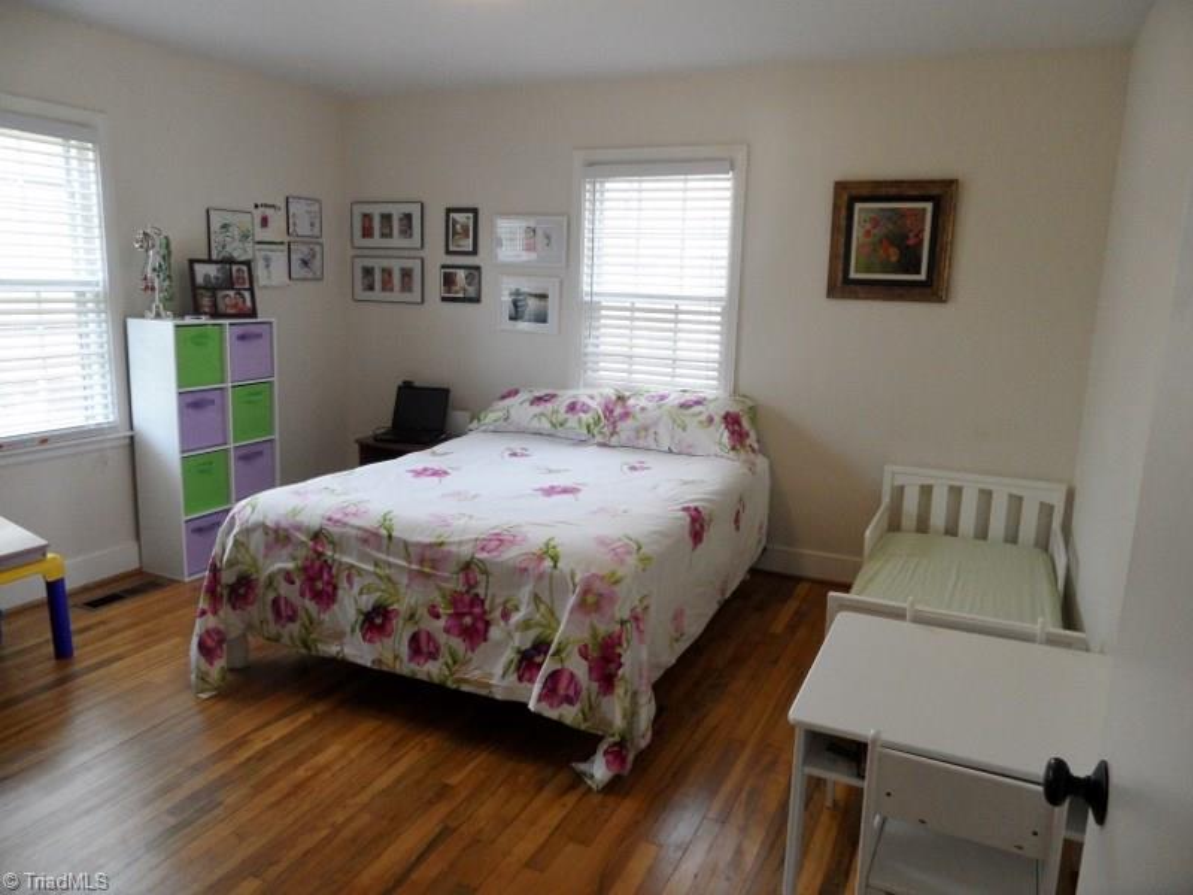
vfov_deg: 56.8
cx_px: 596
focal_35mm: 24
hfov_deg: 71.6
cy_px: 448
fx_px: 827
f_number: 3.2
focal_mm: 3.9
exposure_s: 1/45
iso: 100
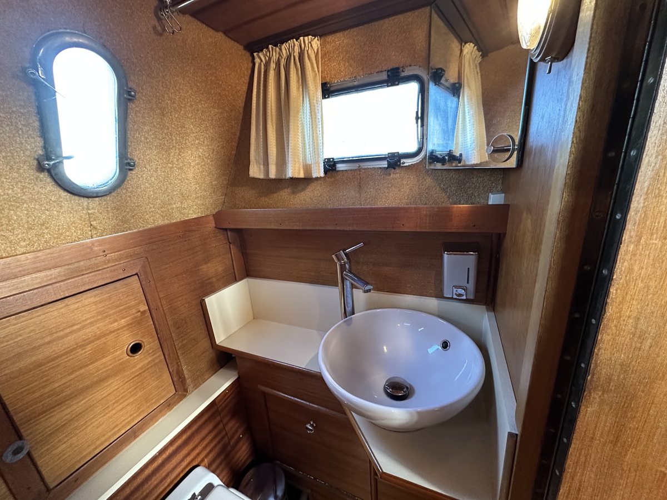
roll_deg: +4.5
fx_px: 270
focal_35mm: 14
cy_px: 250
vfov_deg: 85.7
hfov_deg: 102.1
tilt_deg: -15.7
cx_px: 334
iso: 500
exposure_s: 1/60
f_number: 2.2
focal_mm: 2.22
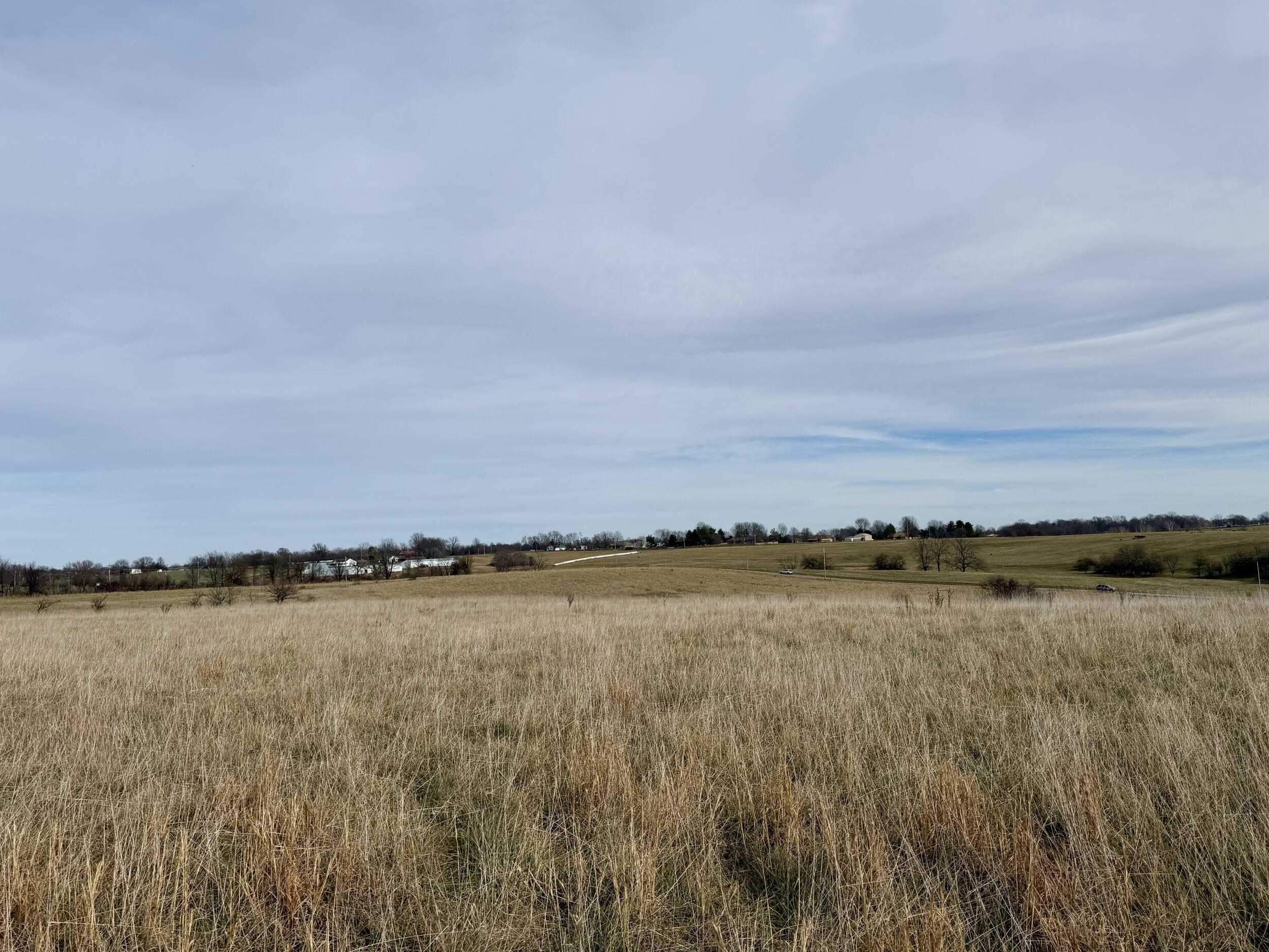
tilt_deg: +4.8
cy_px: 462
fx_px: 1063
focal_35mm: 29
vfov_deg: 48.2
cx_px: 647
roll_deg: +2.3
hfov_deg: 61.7
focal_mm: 6.76
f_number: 1.78
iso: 80
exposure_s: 1/9091
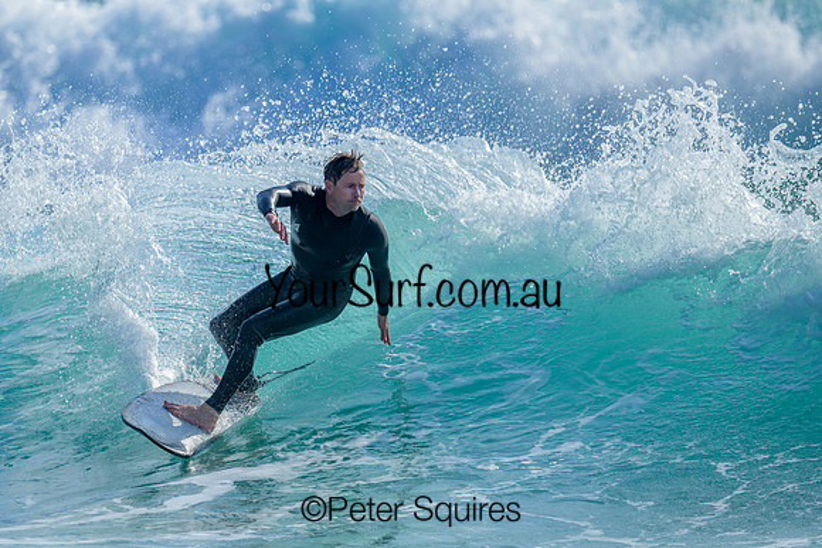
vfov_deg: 1.7
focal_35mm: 800
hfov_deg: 2.6
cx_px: 411
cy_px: 274
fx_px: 18270
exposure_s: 1/2000
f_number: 6.3
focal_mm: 800
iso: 450
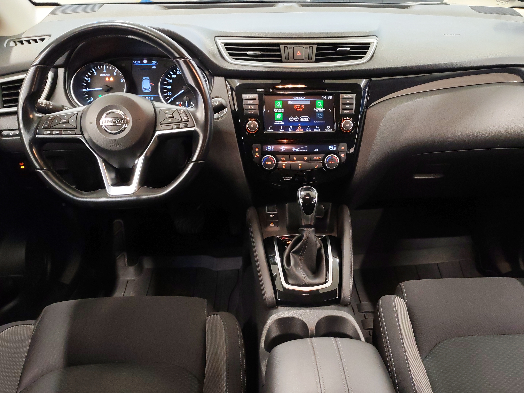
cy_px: 212
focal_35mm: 34
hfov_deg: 53.9
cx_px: 283
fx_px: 515
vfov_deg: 41.8
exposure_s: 1/50
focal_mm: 6.12
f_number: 1.9
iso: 1000
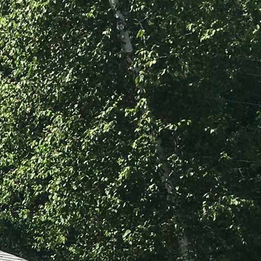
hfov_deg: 10.5
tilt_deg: +2.1
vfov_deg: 11.0
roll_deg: -0.9
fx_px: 1262
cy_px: 483
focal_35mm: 148
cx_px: -322
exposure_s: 1/1350
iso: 25
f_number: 2.2
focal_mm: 4.15
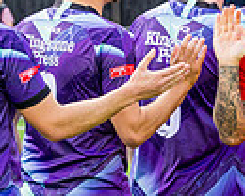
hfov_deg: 3.8
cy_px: 236
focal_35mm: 514
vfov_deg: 3.0
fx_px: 3727
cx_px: 280
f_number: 5
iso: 200
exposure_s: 1/500
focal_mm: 70
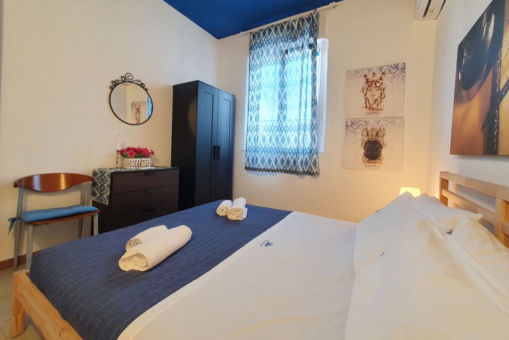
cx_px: 252
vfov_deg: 81.0
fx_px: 198
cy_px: 153
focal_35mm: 14
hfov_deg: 104.2
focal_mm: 1.8
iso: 100
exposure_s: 1/50
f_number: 2.2
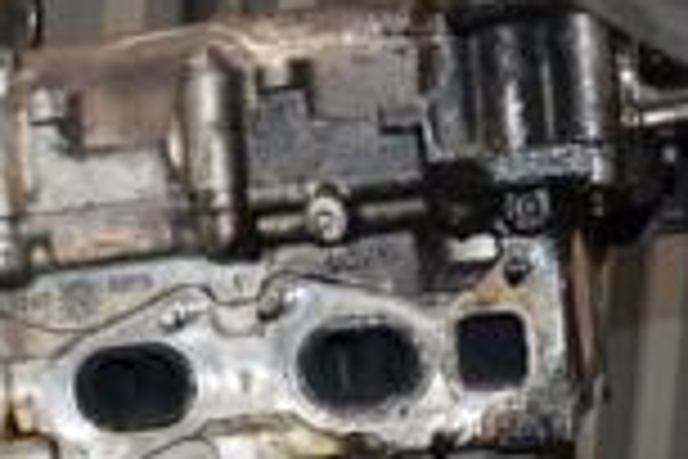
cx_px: -63
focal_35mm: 129
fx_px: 2465
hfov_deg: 15.5
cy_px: 698
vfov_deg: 10.3
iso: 800
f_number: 5
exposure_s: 1/60
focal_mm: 22
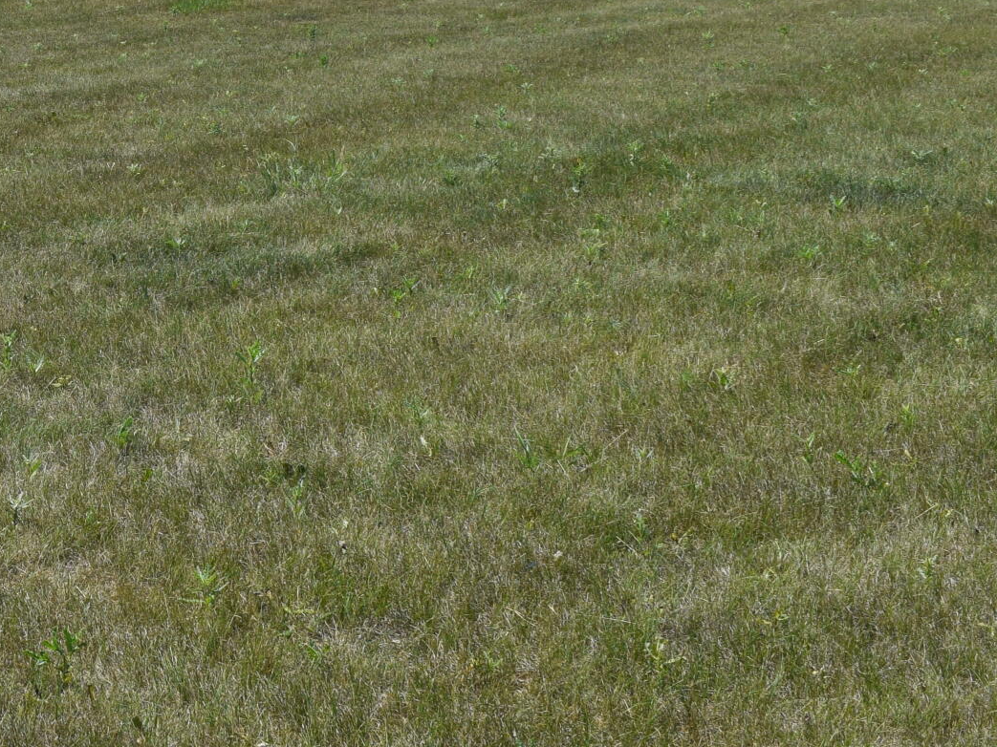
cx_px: -253
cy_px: 151
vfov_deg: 17.6
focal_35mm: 83
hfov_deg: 21.6
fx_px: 2390
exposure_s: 1/400
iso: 200
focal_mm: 20
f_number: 10
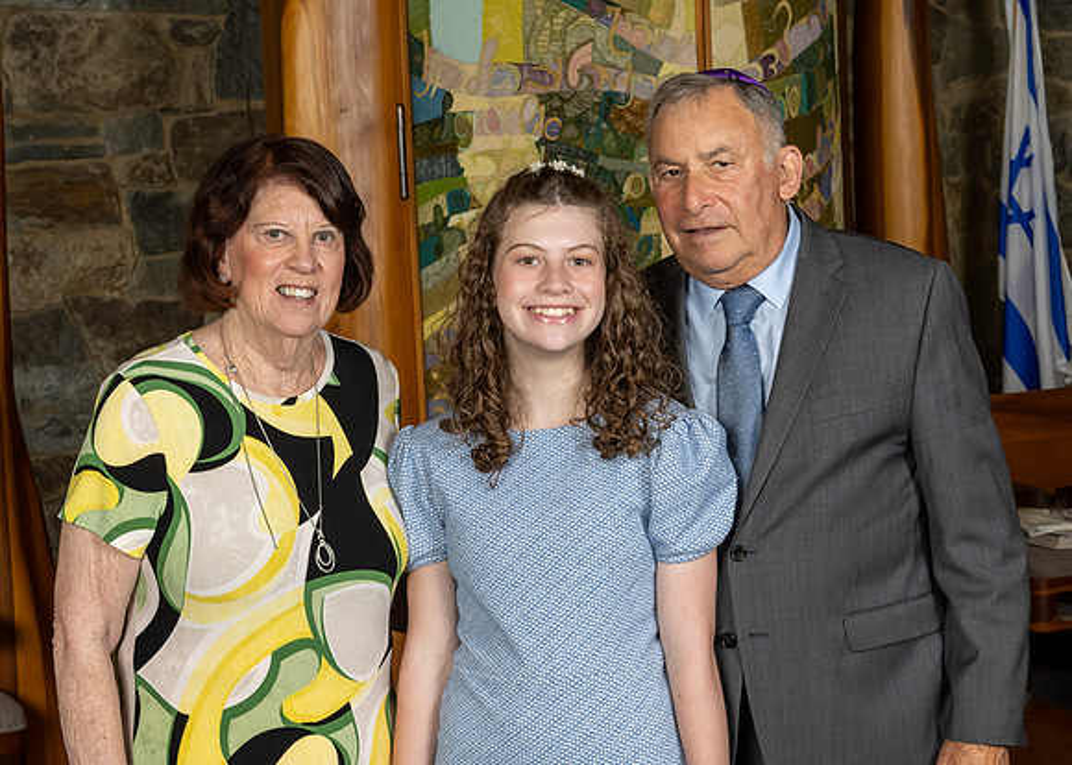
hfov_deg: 26.4
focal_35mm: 75
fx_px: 2283
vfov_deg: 19.0
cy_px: 357
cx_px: 537
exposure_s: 1/200
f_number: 8
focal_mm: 45
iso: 640
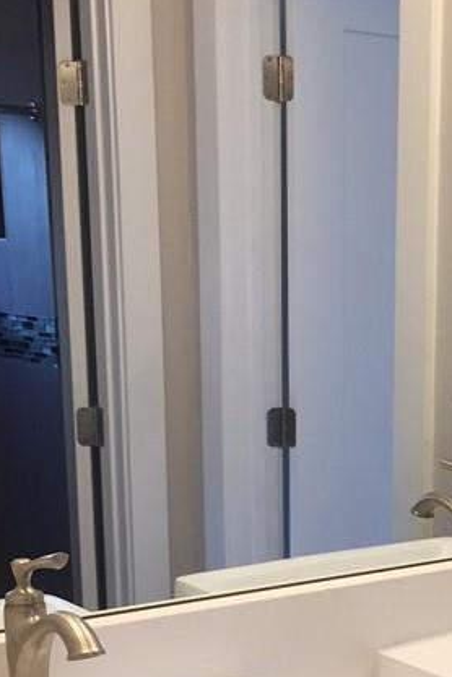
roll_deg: -0.2
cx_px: 408
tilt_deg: -13.7
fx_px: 1394
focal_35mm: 74
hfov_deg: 18.1
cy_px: 615
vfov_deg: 26.4
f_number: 2.2
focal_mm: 4.15
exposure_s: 1/30
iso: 32
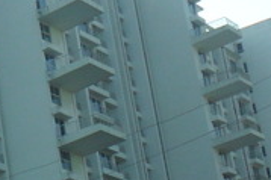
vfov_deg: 9.1
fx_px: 1121
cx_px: -191
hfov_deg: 12.7
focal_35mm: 149
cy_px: 182
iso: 100
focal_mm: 5.7
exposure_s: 1/750
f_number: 3.7
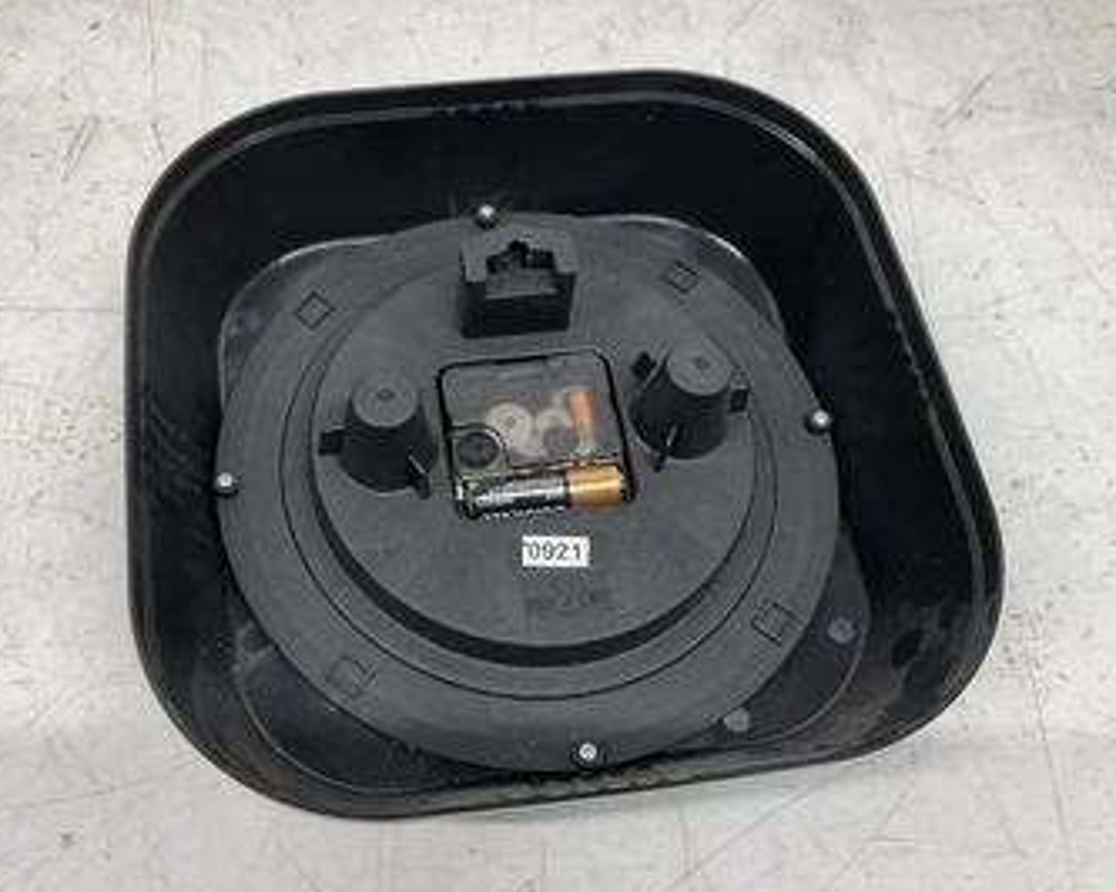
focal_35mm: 34
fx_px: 1122
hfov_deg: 52.7
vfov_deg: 43.3
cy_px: 466
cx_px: 486
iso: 64
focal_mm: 3
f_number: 1.8
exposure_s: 1/120
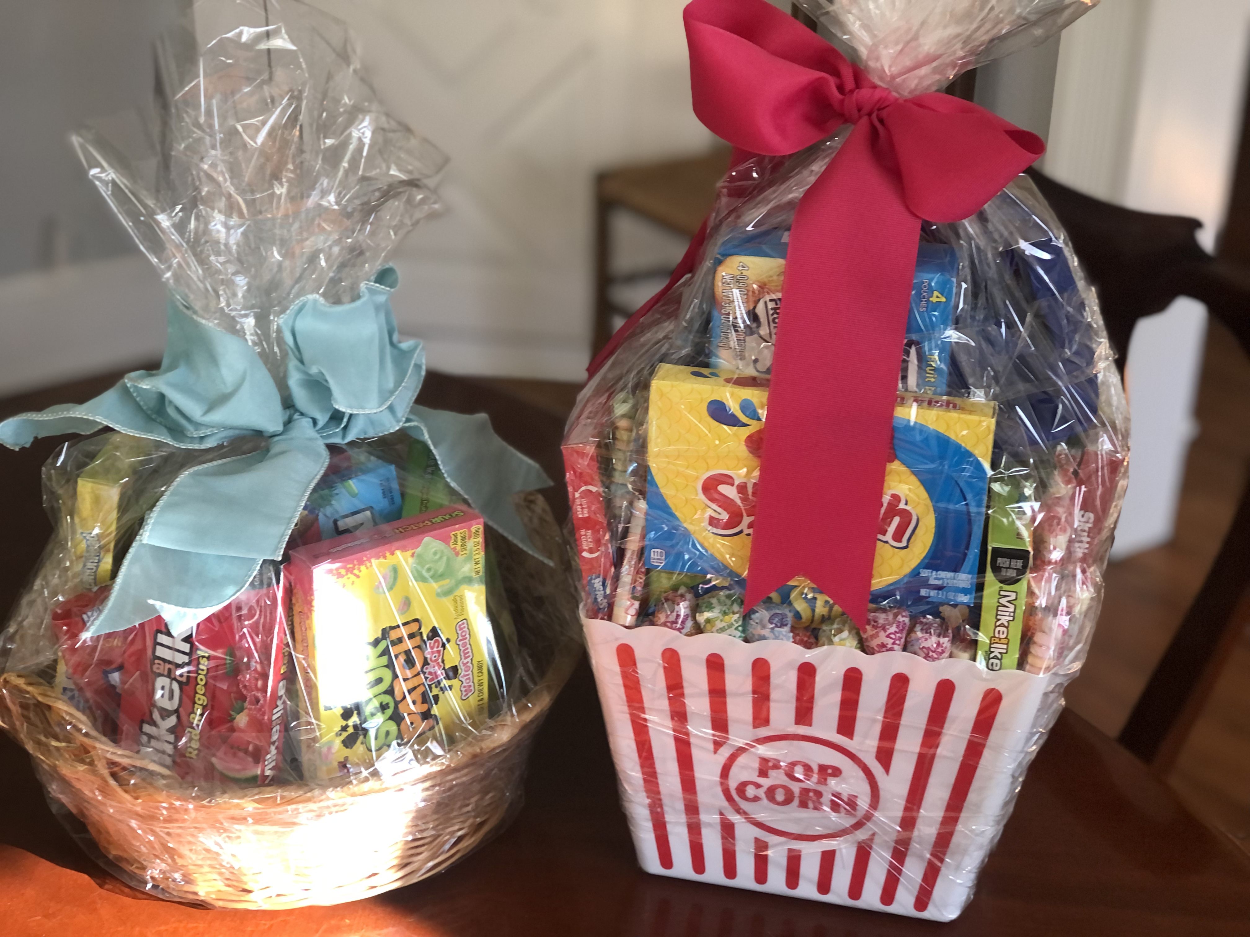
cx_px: 625
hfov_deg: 33.8
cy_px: 468
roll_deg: -1.8
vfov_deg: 25.7
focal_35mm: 57
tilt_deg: -24.9
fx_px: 2058
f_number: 2.8
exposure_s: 1/30
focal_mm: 6.6
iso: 125
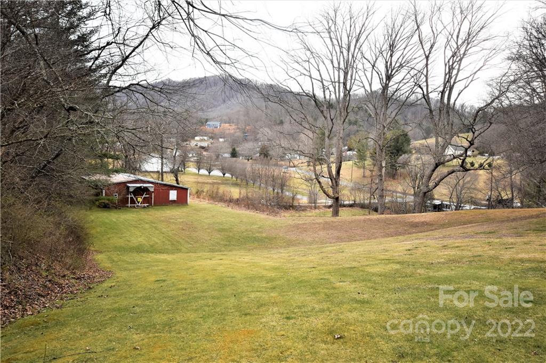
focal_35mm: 30
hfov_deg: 61.9
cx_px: 273
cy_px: 182
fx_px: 455
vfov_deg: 43.6
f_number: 5.6
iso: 500
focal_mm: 20
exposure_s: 1/60
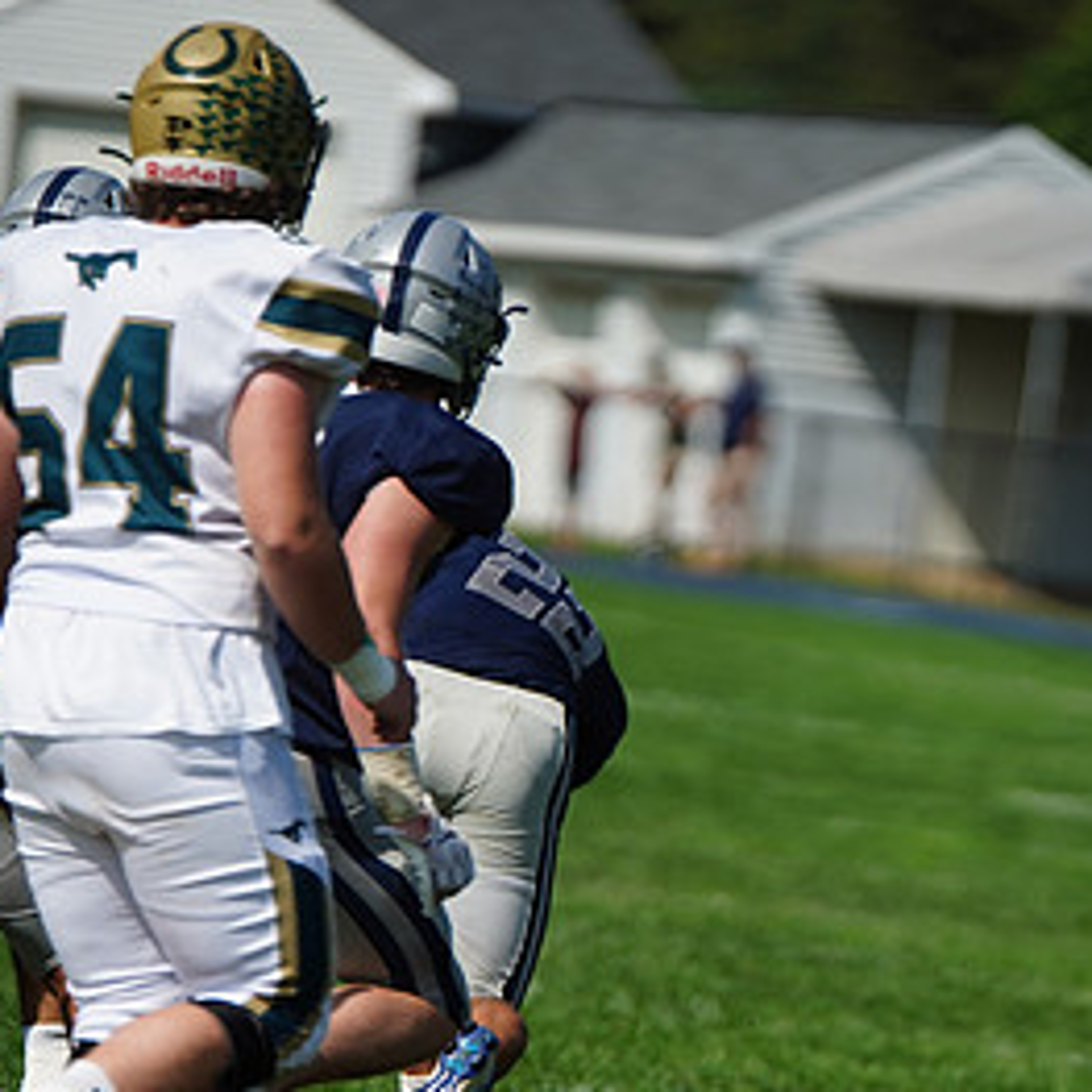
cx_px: 876
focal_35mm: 463
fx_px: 16525
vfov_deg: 3.8
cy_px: 633
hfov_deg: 3.8
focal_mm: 247
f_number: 2.8
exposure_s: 1/8000
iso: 400
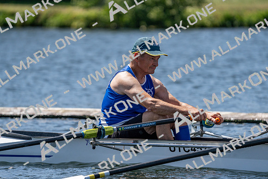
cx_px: 134
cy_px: 90
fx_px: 3008
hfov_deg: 5.1
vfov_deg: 3.4
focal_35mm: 404
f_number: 6.3
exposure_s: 1/2000
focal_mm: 404
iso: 250
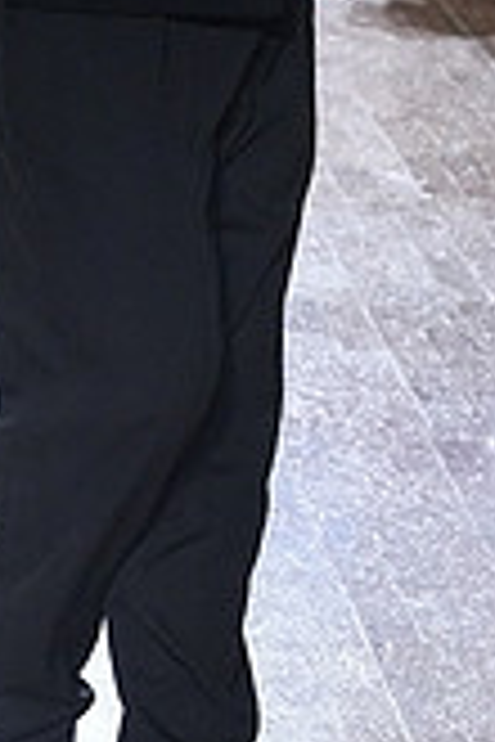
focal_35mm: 382
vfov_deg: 5.4
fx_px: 7878
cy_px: -193
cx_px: 623
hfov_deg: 3.6
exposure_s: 1/400
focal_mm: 109
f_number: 8
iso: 8000
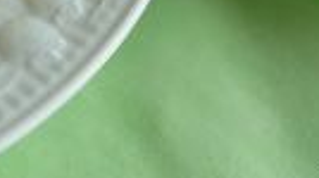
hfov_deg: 18.7
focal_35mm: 113
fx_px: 955
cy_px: -115
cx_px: 52
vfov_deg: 10.2
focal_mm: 5.5
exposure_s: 1/400
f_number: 2.8
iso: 100
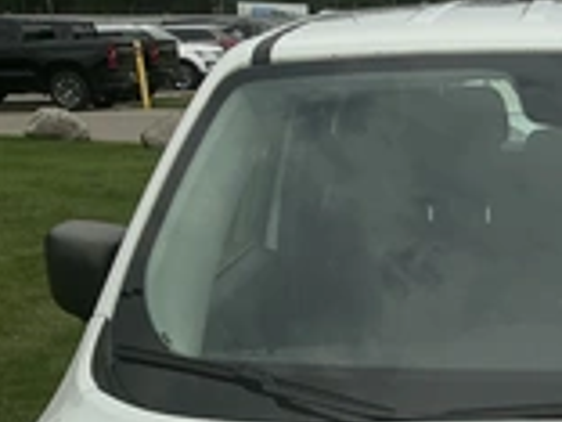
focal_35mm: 72
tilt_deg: -21.0
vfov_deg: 19.3
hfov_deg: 25.0
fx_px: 1169
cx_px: 627
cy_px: 509
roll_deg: -3.9
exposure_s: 1/978
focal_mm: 3
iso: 25
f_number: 1.8
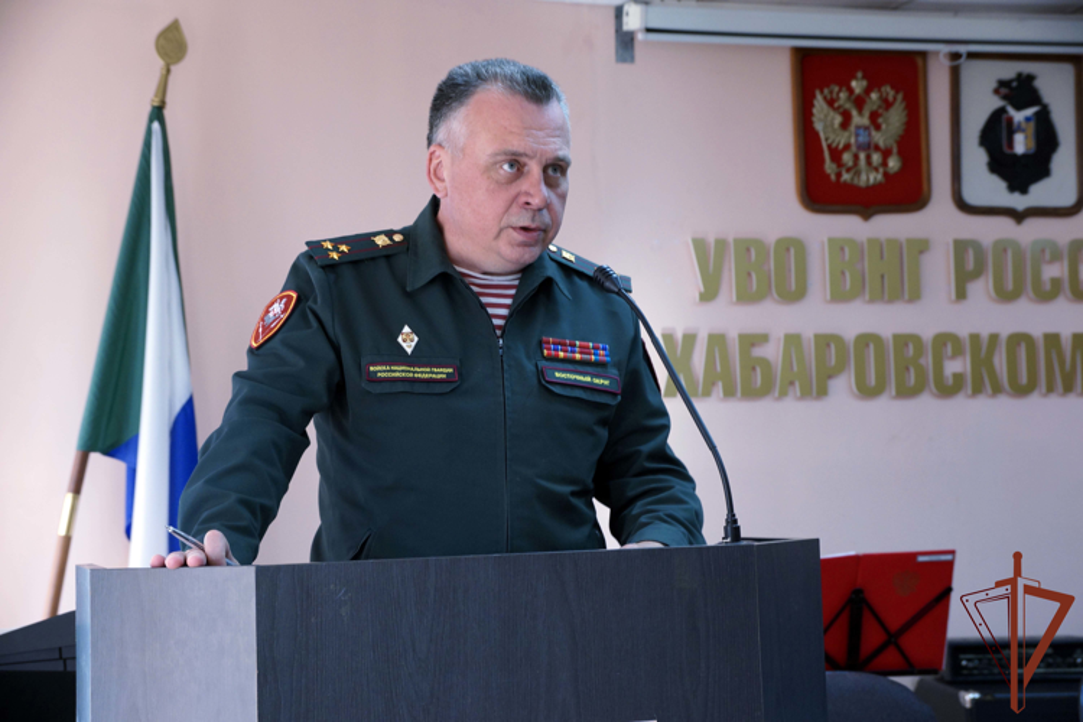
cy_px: 361
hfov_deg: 33.4
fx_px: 1805
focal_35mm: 60
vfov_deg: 22.6
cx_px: 542
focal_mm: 40
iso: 400
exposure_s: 1/50
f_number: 5.6
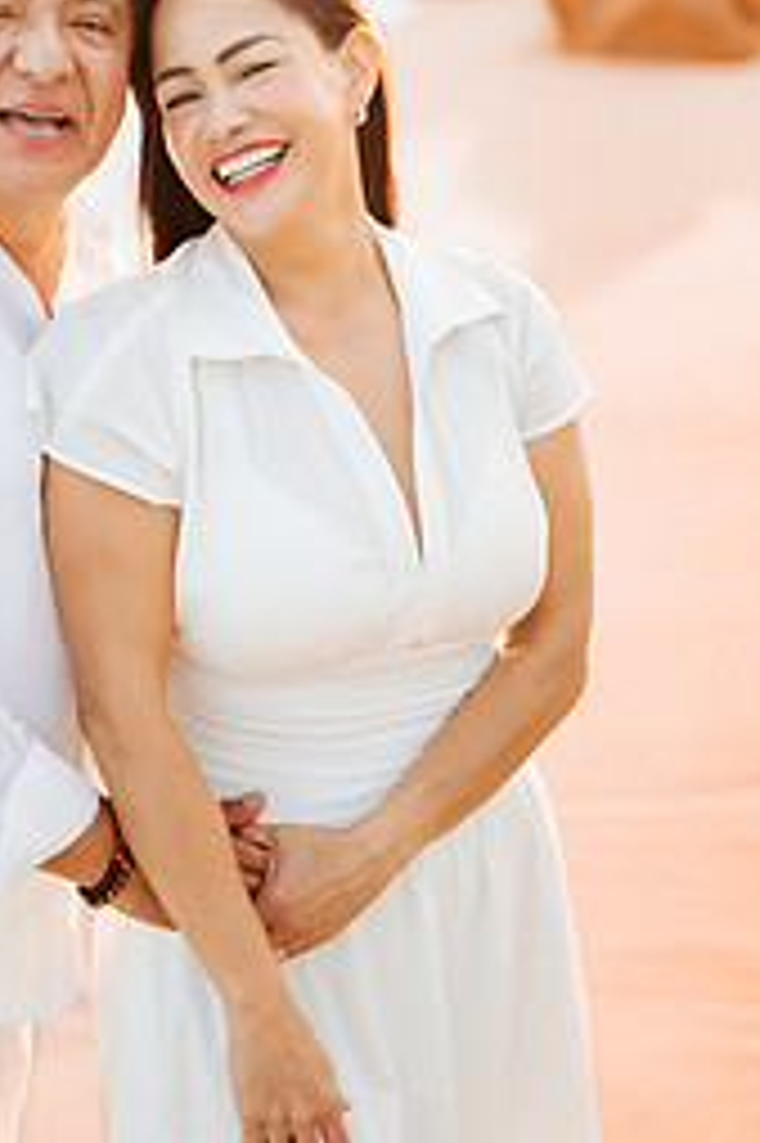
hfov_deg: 21.5
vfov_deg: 32.1
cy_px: 360
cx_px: 126
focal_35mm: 62
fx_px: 1966
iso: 100
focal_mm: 35
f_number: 1.4
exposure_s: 1/1600
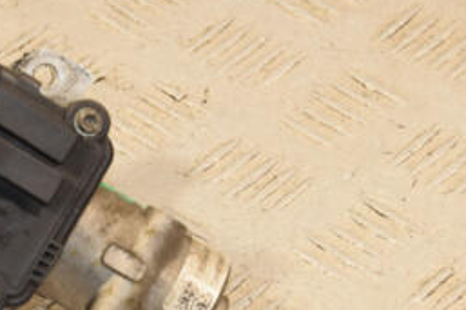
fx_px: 2807
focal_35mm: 217
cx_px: 156
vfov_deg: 6.3
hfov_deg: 9.5
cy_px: 136
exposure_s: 1/200
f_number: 7.1
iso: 800
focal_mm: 62
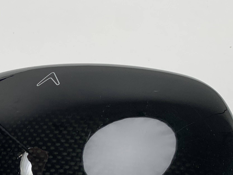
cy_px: 186
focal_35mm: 63
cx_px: 27
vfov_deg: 22.2
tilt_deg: -63.1
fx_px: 424
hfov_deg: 29.5
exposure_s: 1/198
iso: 25
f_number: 1.8
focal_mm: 4.25
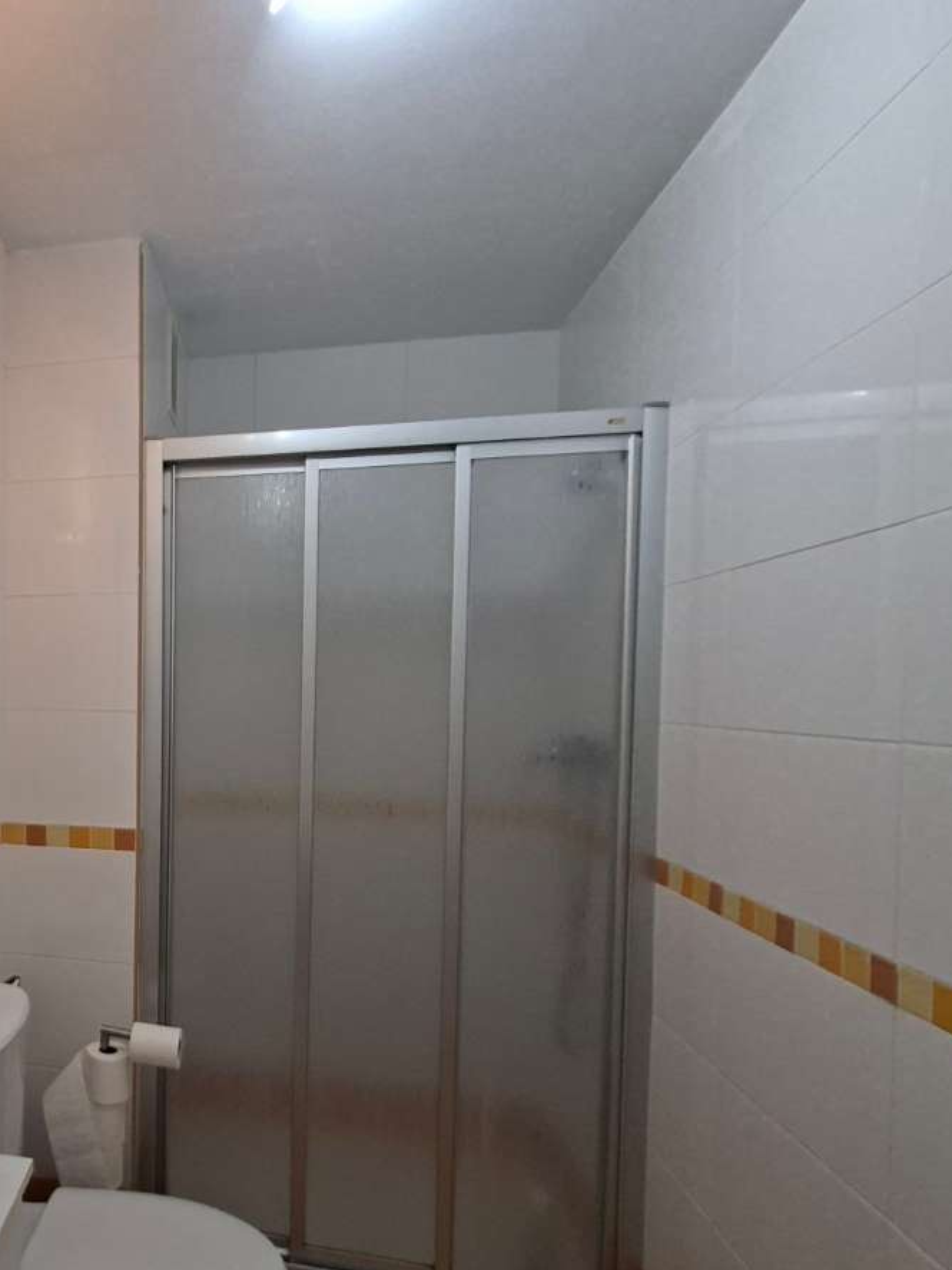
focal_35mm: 22
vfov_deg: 75.9
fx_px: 806
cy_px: 726
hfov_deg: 51.9
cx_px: 53
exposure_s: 1/50
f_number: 2.2
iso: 80
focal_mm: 1.74
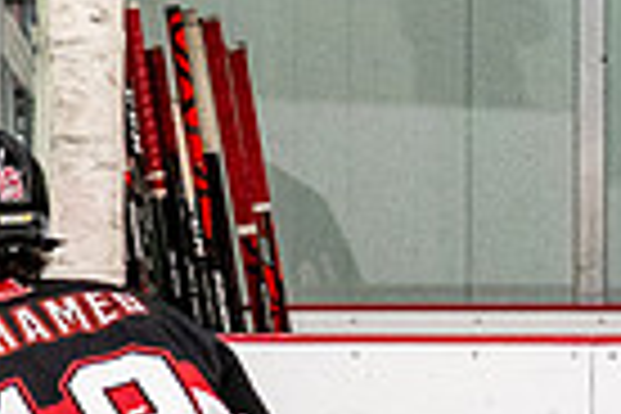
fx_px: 16731
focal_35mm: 970
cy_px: 200
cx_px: -608
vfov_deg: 1.4
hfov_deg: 2.1
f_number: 2.8
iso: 1600
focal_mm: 102
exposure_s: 1/640
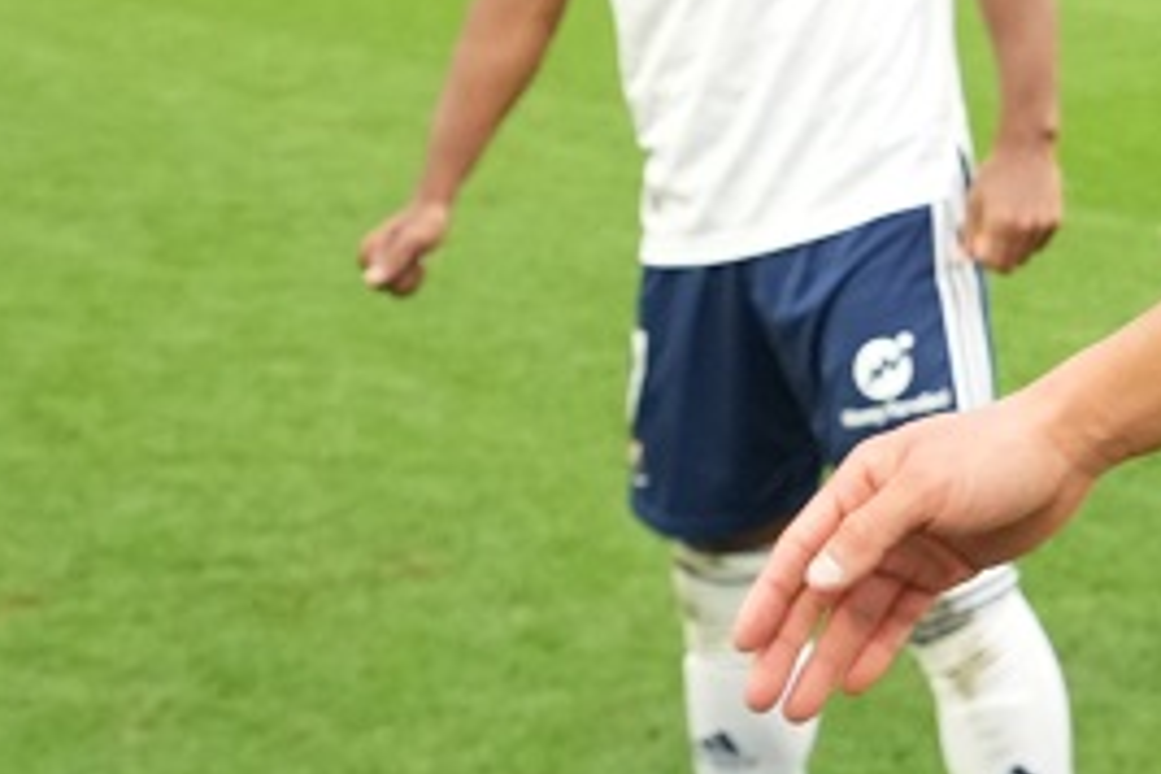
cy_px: -344
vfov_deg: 15.7
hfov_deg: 23.2
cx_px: 1339
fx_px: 2612
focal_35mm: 81
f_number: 4
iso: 1600
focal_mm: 16
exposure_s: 1/800
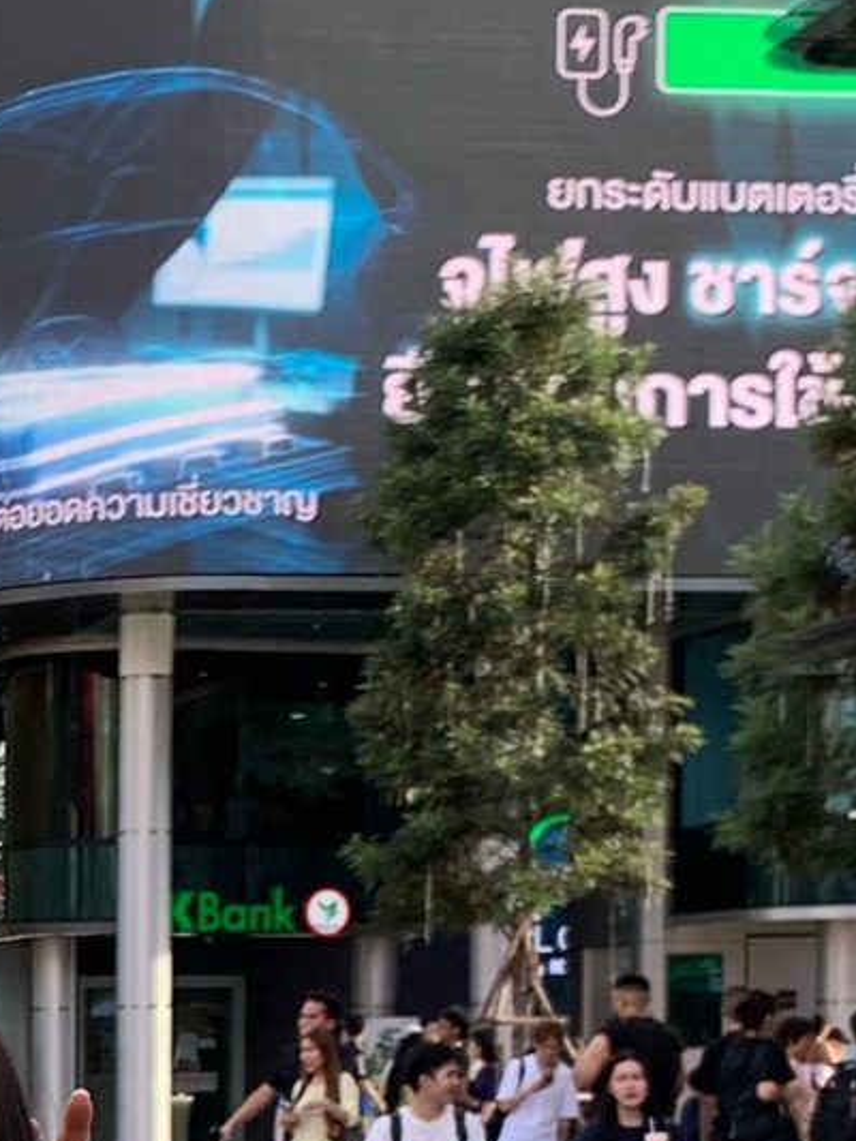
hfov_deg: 12.2
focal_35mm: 117
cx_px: -366
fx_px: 3856
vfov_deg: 16.2
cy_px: 1310
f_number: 1.8
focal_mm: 4.25
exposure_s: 1/478
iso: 25
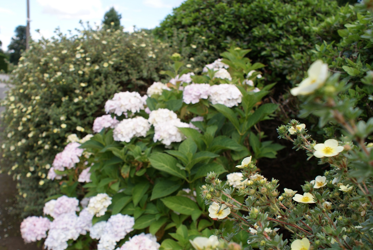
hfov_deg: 60.1
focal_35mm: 31
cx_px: 167
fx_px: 322
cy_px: 124
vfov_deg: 42.4
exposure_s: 1/160
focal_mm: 18
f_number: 5.6
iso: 100
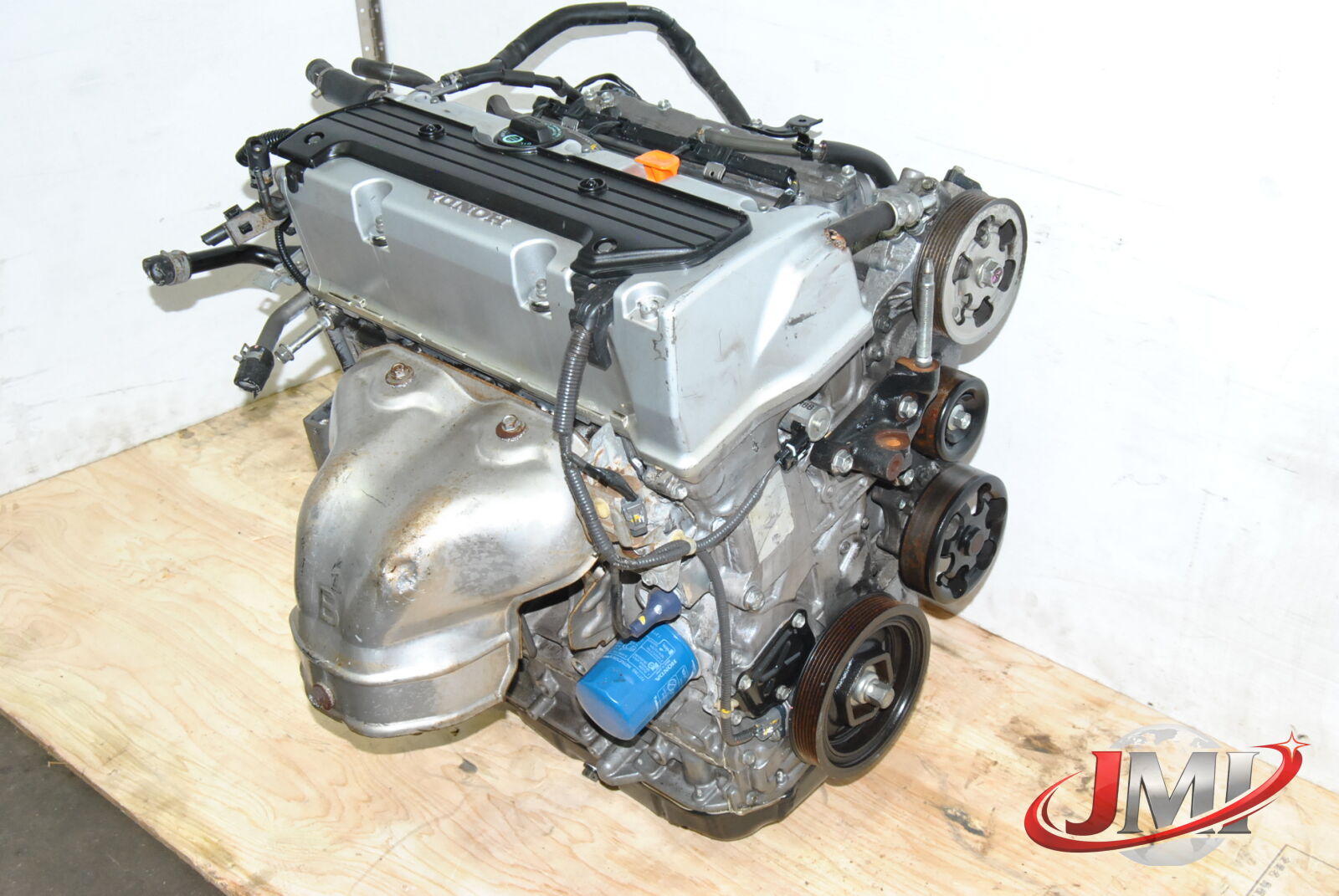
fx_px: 1732
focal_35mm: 46
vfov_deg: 29.0
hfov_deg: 42.3
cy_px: 448
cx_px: 670
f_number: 10
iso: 800
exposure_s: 1/200
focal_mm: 31
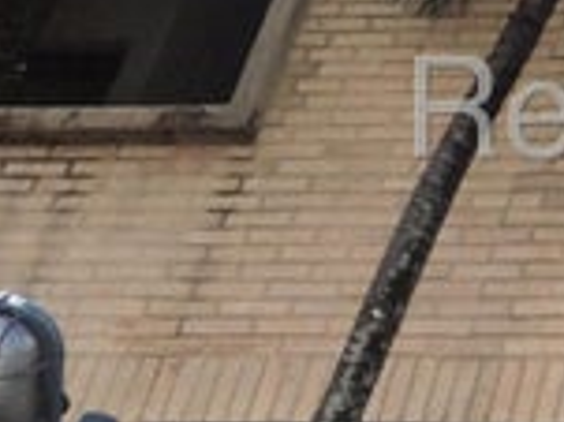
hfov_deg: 13.6
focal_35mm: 123
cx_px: 1132
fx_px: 2002
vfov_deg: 12.0
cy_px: 108
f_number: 1.8
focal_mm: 4.75
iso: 100
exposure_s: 1/1244
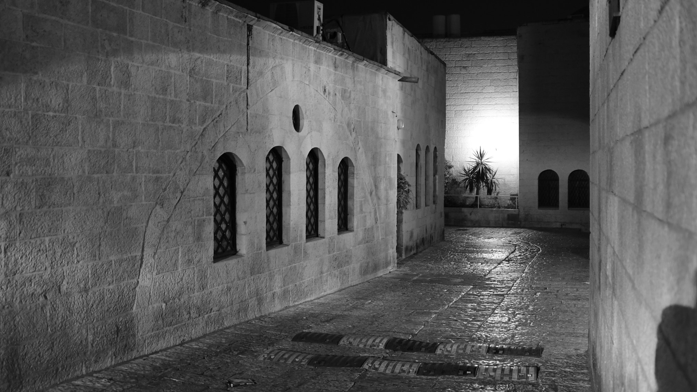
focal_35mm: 38
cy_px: 182
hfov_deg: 52.8
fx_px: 702
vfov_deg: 31.2
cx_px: 348
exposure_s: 1/6
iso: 1600
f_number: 2.8
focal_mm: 24
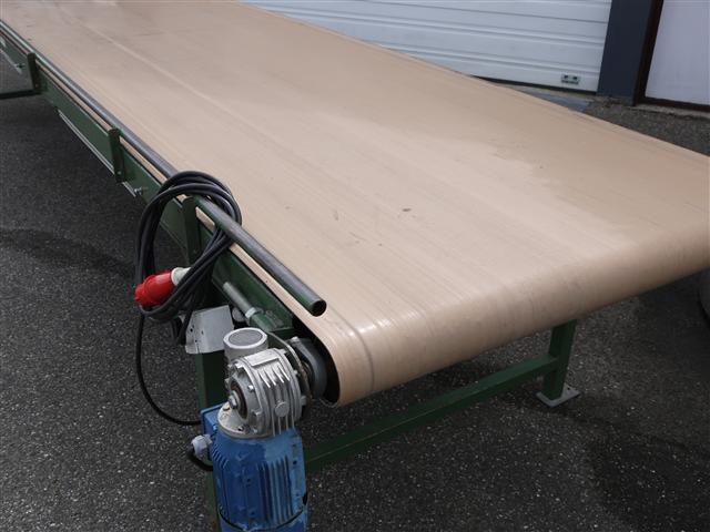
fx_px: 738
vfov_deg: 39.7
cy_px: 266
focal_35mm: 36
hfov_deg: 51.4
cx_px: 355
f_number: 6.3
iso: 100
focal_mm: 18
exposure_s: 1/320
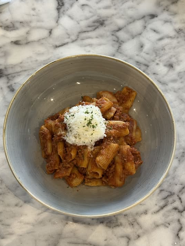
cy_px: 123
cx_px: 92
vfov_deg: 38.9
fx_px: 349
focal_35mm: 49
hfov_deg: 29.7
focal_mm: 6.76
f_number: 1.78
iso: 160
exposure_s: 1/60
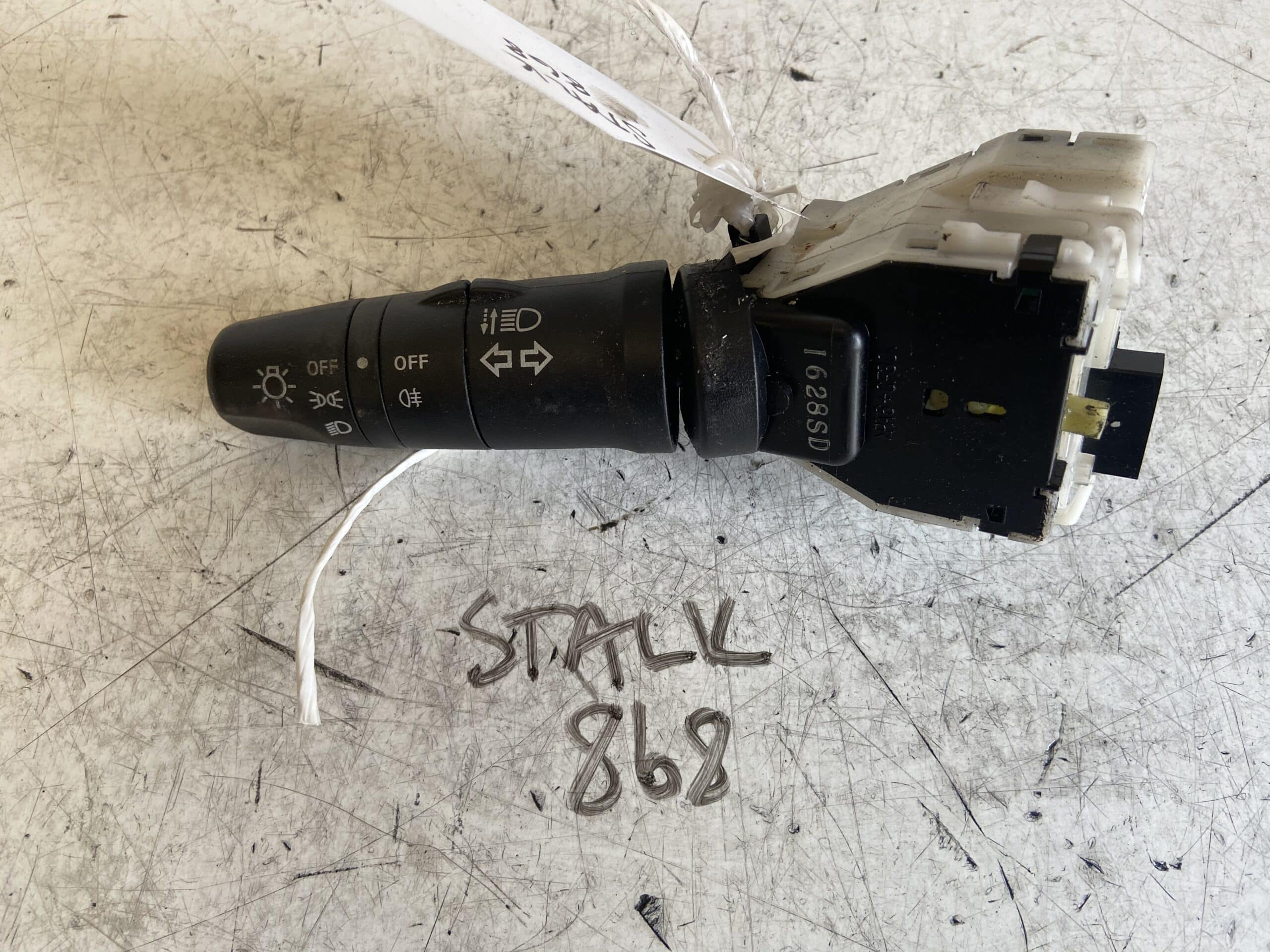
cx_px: 635
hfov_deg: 67.3
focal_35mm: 26
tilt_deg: -69.6
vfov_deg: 53.1
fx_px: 954
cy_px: 476
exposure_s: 1/100
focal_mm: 4.25
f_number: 1.8
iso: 80
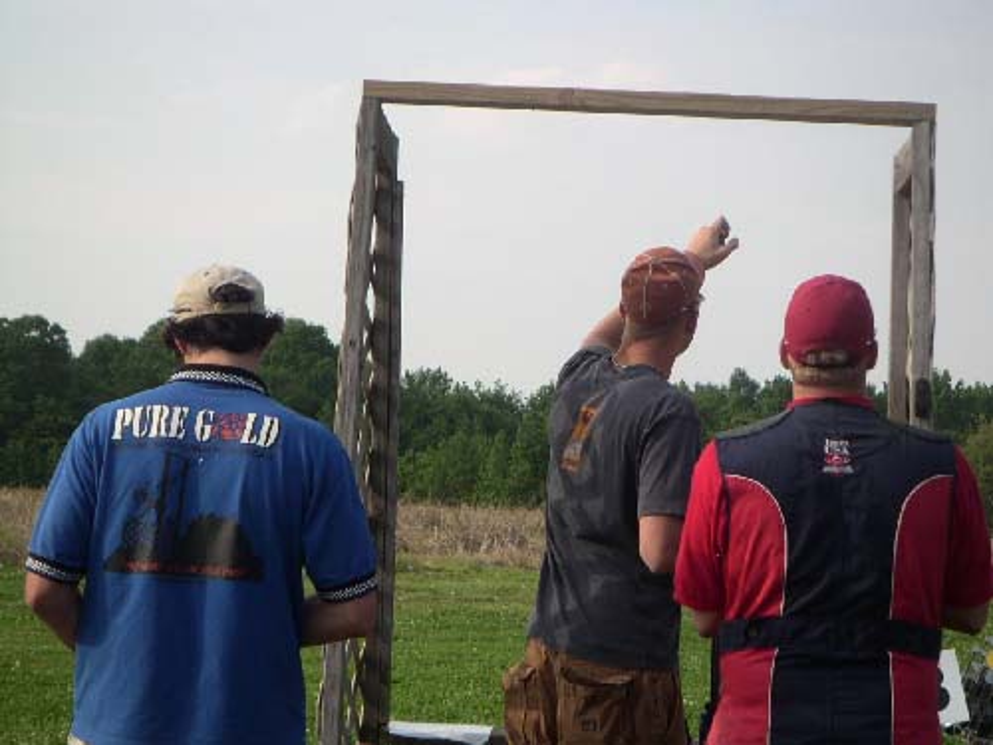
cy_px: 372
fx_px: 3184
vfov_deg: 13.3
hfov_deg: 17.7
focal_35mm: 111
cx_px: 496
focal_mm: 17.1
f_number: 3.6
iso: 50
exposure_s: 1/380
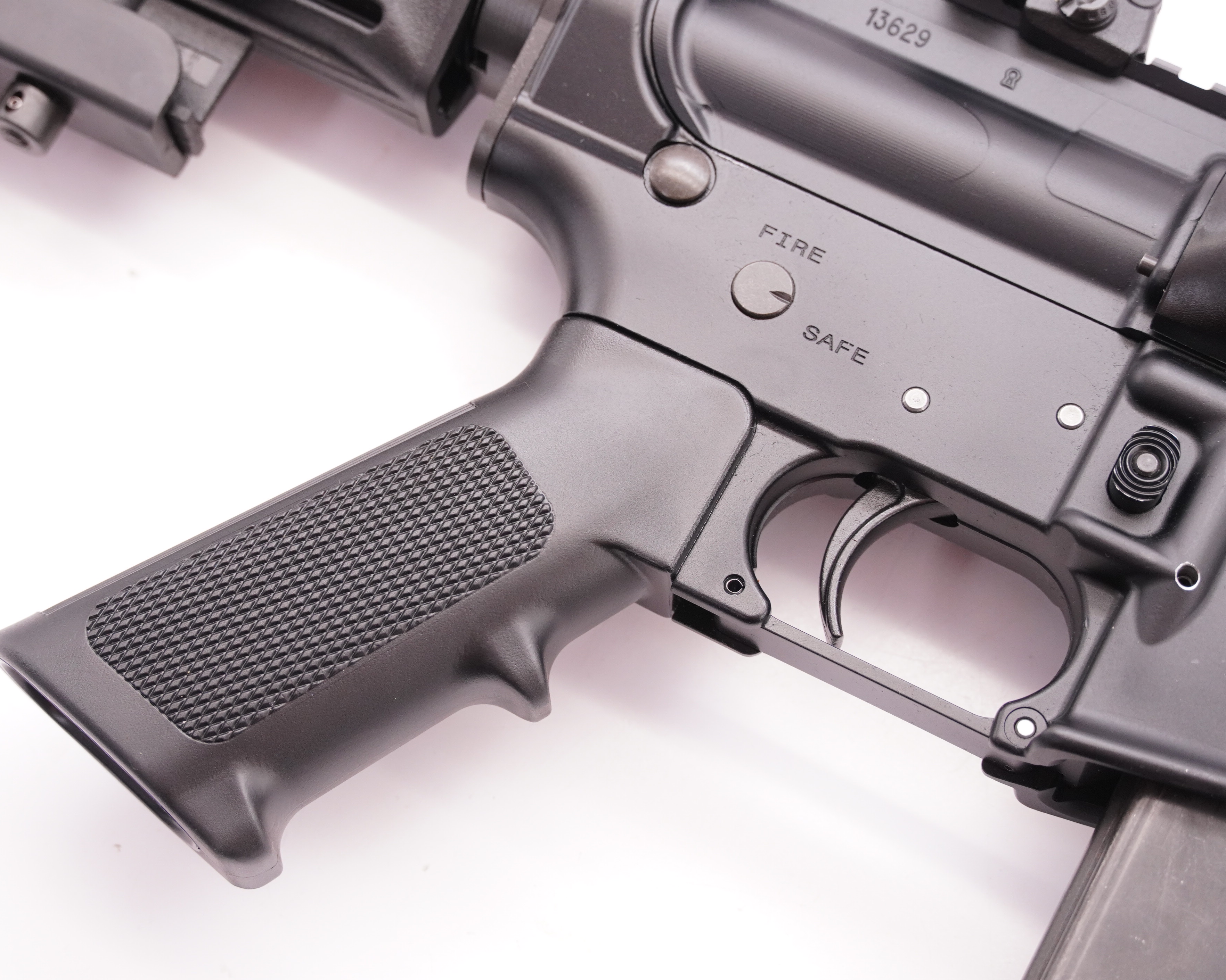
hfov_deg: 24.0
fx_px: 2887
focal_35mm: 80
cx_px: 522
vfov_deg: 19.3
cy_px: 489
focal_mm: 47
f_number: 5.6
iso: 1000
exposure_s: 1/125
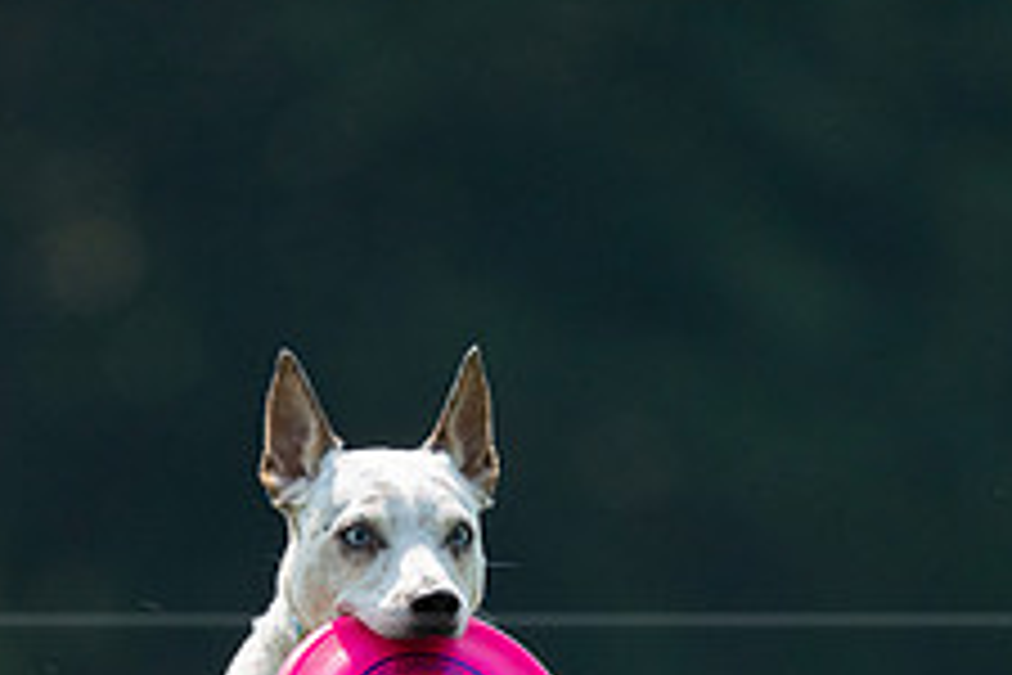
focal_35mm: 1545
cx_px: 391
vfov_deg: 0.9
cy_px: 839
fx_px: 43428
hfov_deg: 1.3
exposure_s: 1/4000
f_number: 6.3
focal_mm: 600
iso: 2000
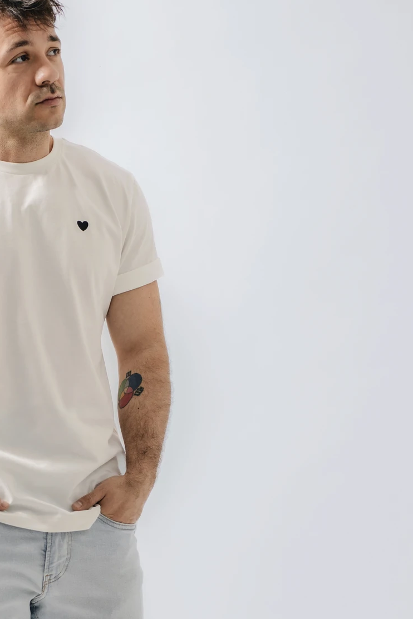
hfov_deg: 12.7
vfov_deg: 18.8
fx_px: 1841
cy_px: 533
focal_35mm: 107
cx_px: 30
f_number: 2.8
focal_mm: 50
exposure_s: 1/250
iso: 125
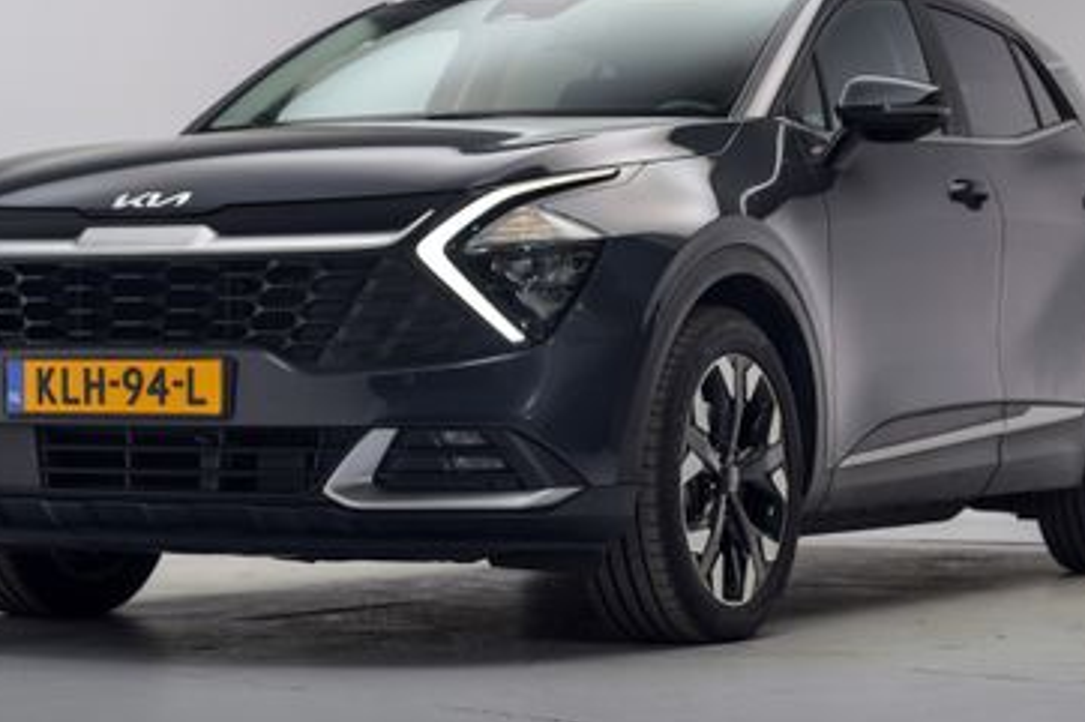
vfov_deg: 19.7
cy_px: 271
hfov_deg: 29.3
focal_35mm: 69
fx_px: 2079
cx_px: 537
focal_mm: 50
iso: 100
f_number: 4
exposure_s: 1/13
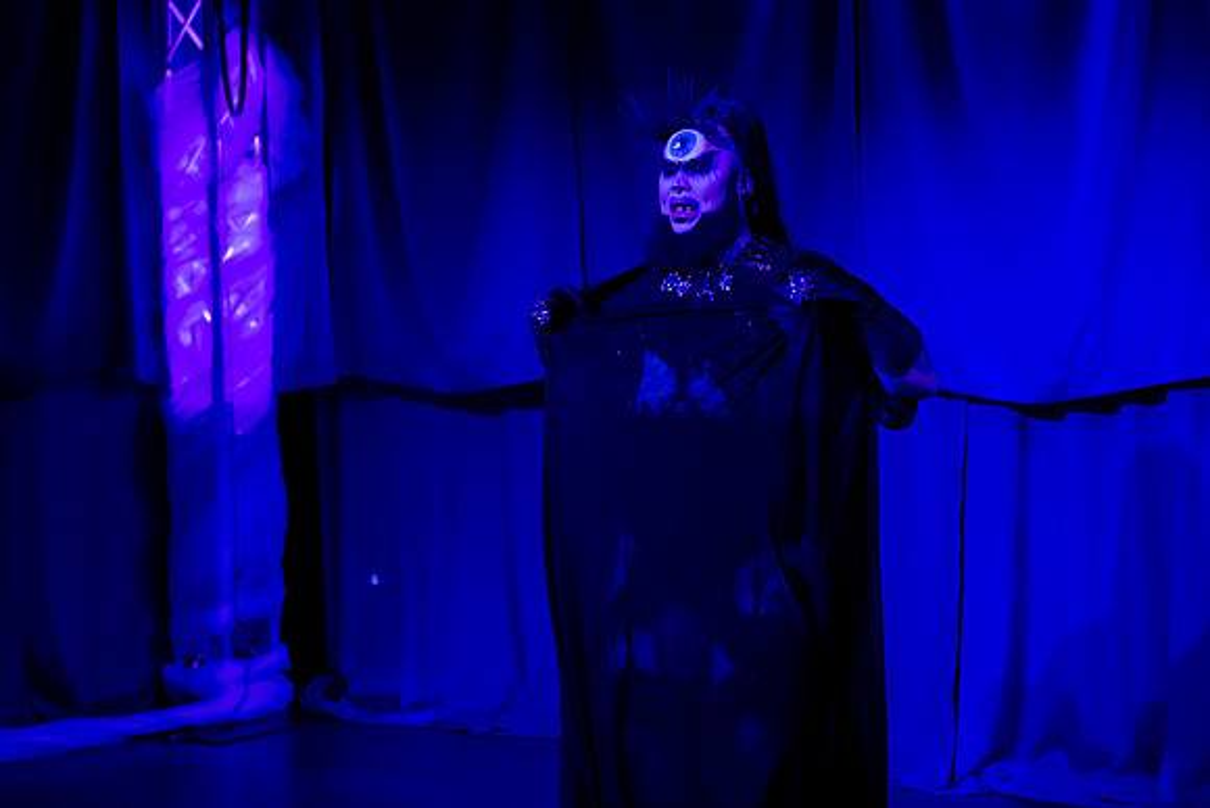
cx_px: 605
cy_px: 305
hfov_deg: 26.2
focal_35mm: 77
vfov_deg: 17.7
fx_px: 2595
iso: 3200
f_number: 2.8
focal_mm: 62
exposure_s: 1/100
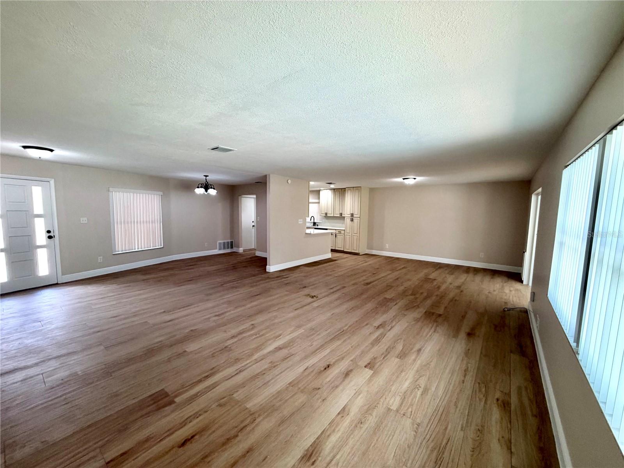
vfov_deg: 85.7
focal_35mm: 14
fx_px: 252
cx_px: 312
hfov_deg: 102.1
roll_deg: -1.3
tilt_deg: -5.7
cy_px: 234
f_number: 2.2
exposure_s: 1/120
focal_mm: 2.22
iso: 160
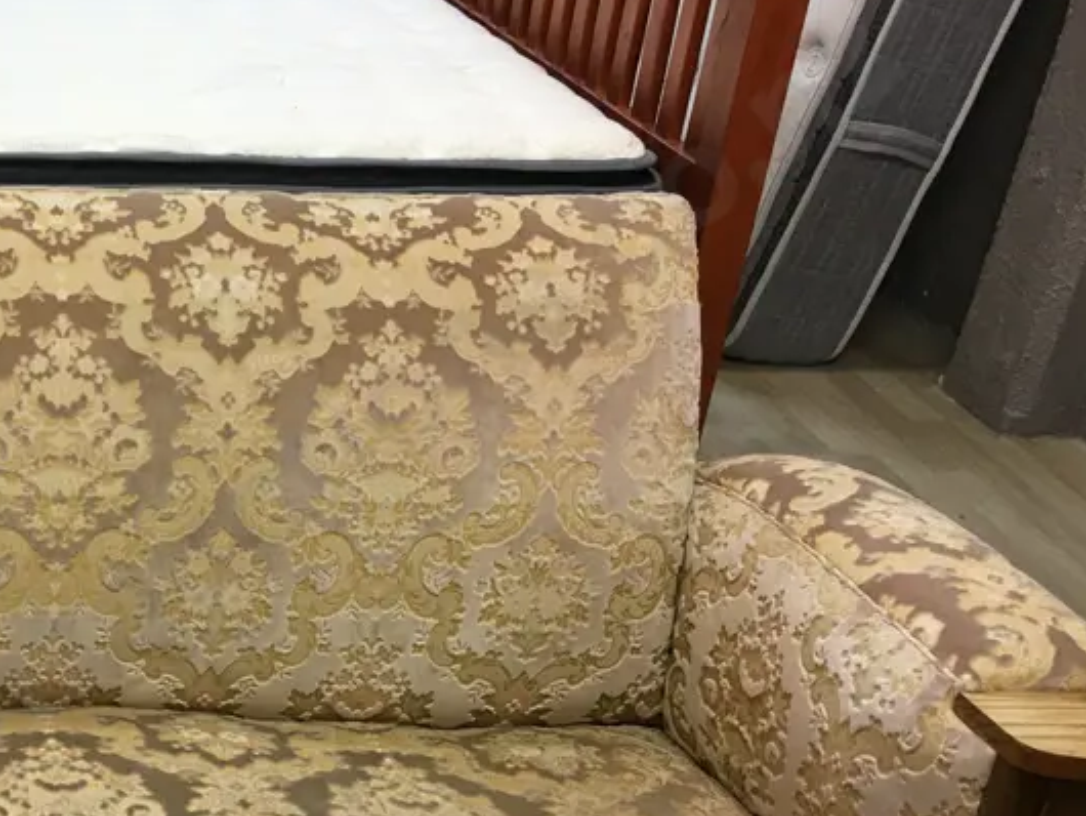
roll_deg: -3.2
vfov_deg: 25.6
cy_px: 675
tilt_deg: -30.0
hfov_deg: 32.1
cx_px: 45
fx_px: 1758
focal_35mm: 56
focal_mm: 4.15
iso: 50
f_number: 2.2
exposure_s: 1/33
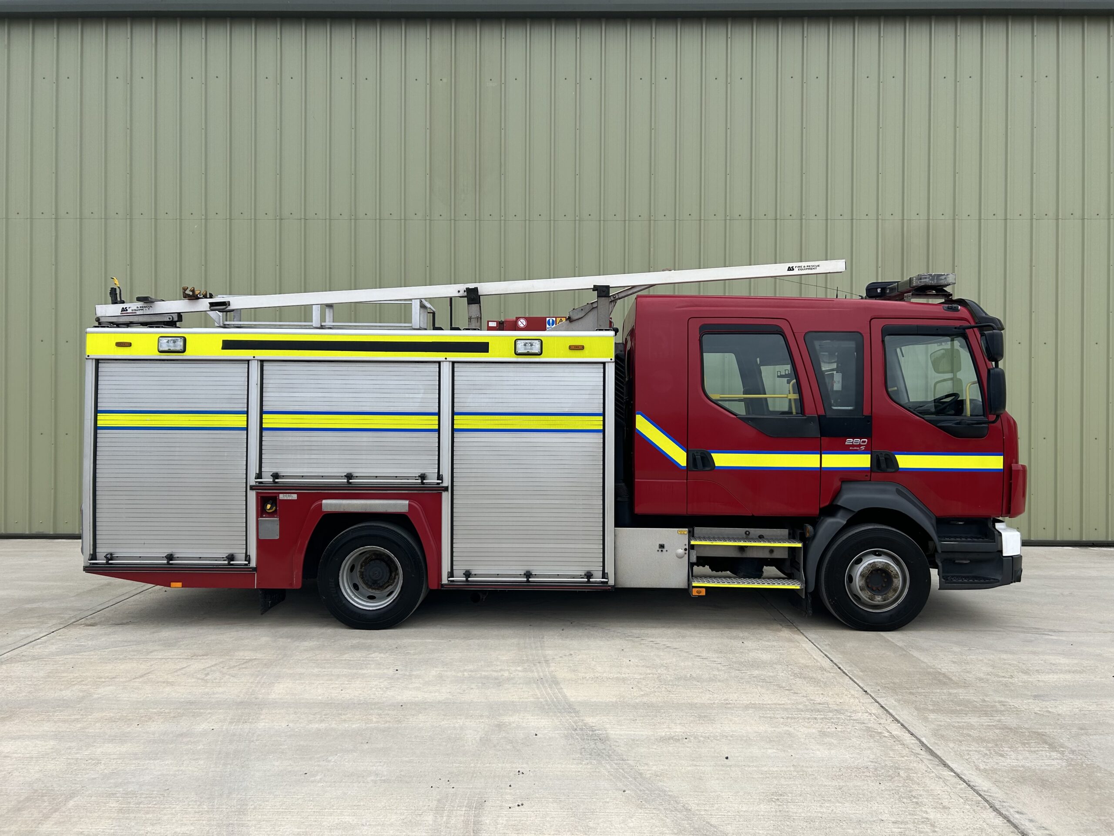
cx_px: 557
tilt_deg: -0.2
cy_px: 418
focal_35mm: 26
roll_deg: -0.1
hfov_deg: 67.3
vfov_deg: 53.1
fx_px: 837
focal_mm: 5.7
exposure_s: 1/1295
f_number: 1.5
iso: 50
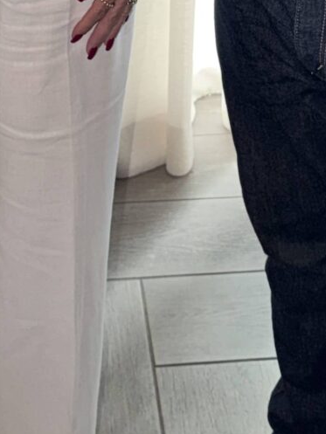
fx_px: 1293
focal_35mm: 103
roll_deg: -1.9
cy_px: -273
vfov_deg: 16.8
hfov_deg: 14.4
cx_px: 178
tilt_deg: -14.4
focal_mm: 6.76
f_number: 1.78
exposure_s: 1/16
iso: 100
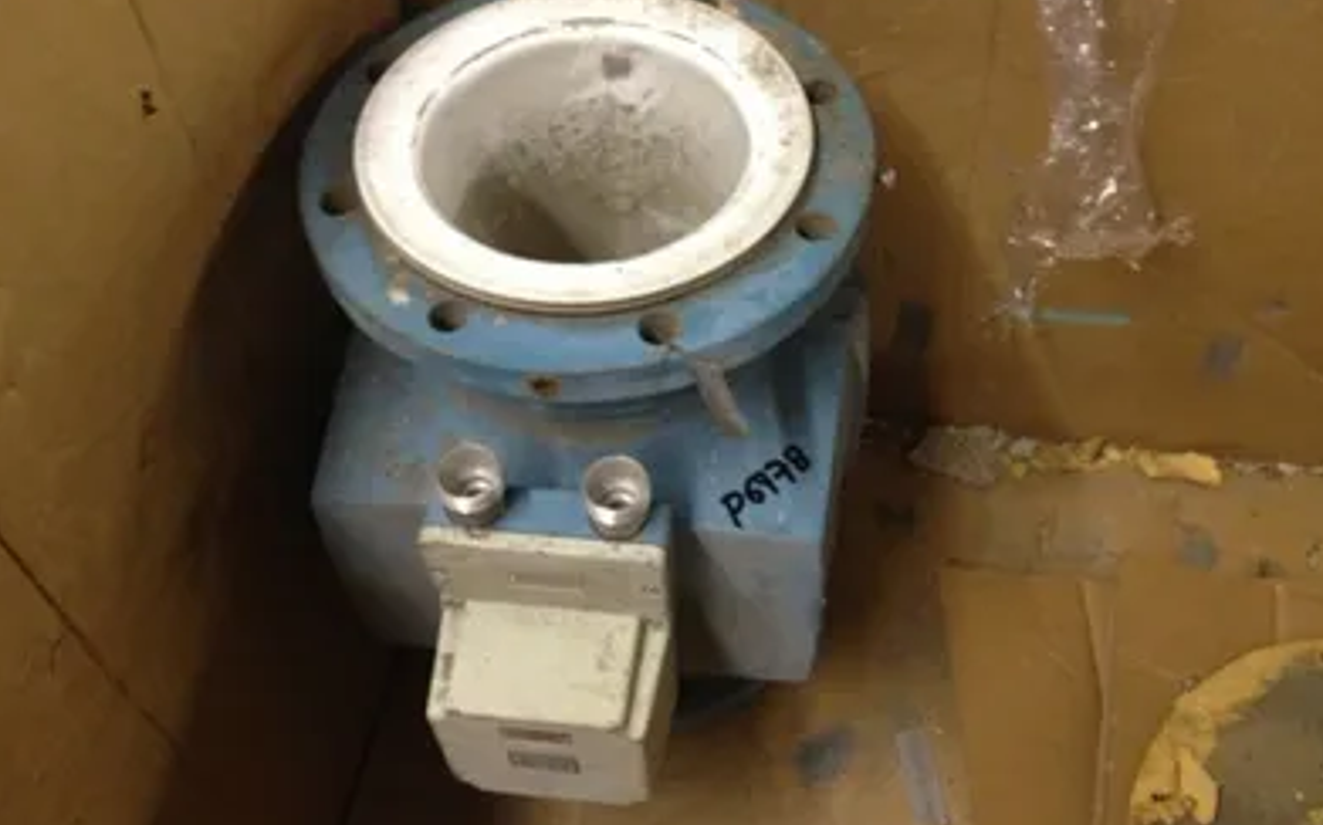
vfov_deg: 33.5
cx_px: 670
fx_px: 1370
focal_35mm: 38
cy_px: 348
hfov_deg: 51.6
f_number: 2.4
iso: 320
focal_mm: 4.28
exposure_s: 1/20
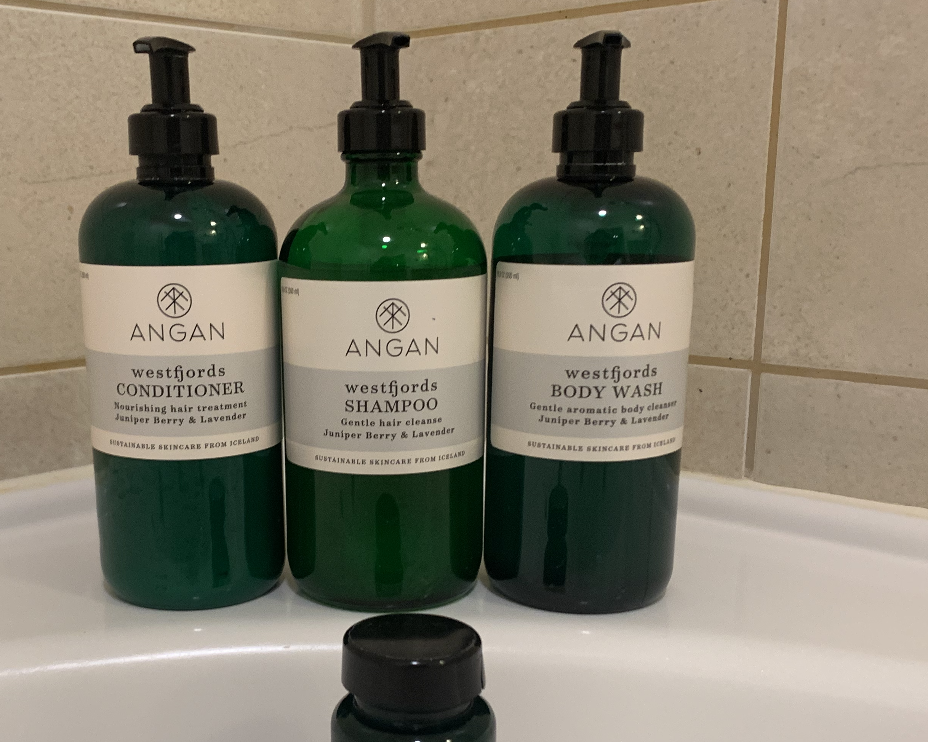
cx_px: 358
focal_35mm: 42
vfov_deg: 35.4
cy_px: 480
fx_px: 1154
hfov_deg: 43.5
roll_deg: -0.1
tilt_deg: -15.5
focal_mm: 4.25
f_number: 1.8
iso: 200
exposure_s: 1/50
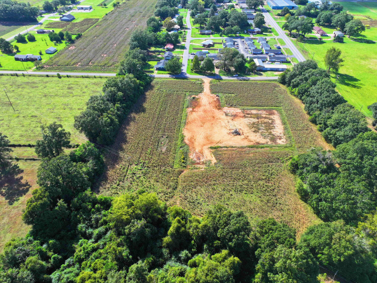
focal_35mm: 24
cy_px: 142
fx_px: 261
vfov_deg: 56.8
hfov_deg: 71.6
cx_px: 188
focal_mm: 12.29
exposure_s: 1/800
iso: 100
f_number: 2.8
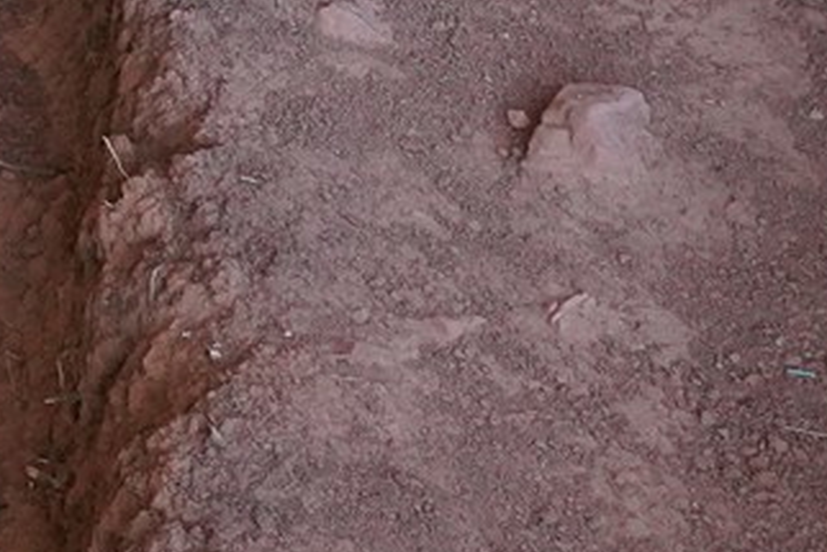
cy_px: -657
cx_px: -1045
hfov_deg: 10.4
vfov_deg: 7.5
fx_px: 3999
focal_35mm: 174
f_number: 10
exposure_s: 1/100
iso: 3200
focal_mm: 28
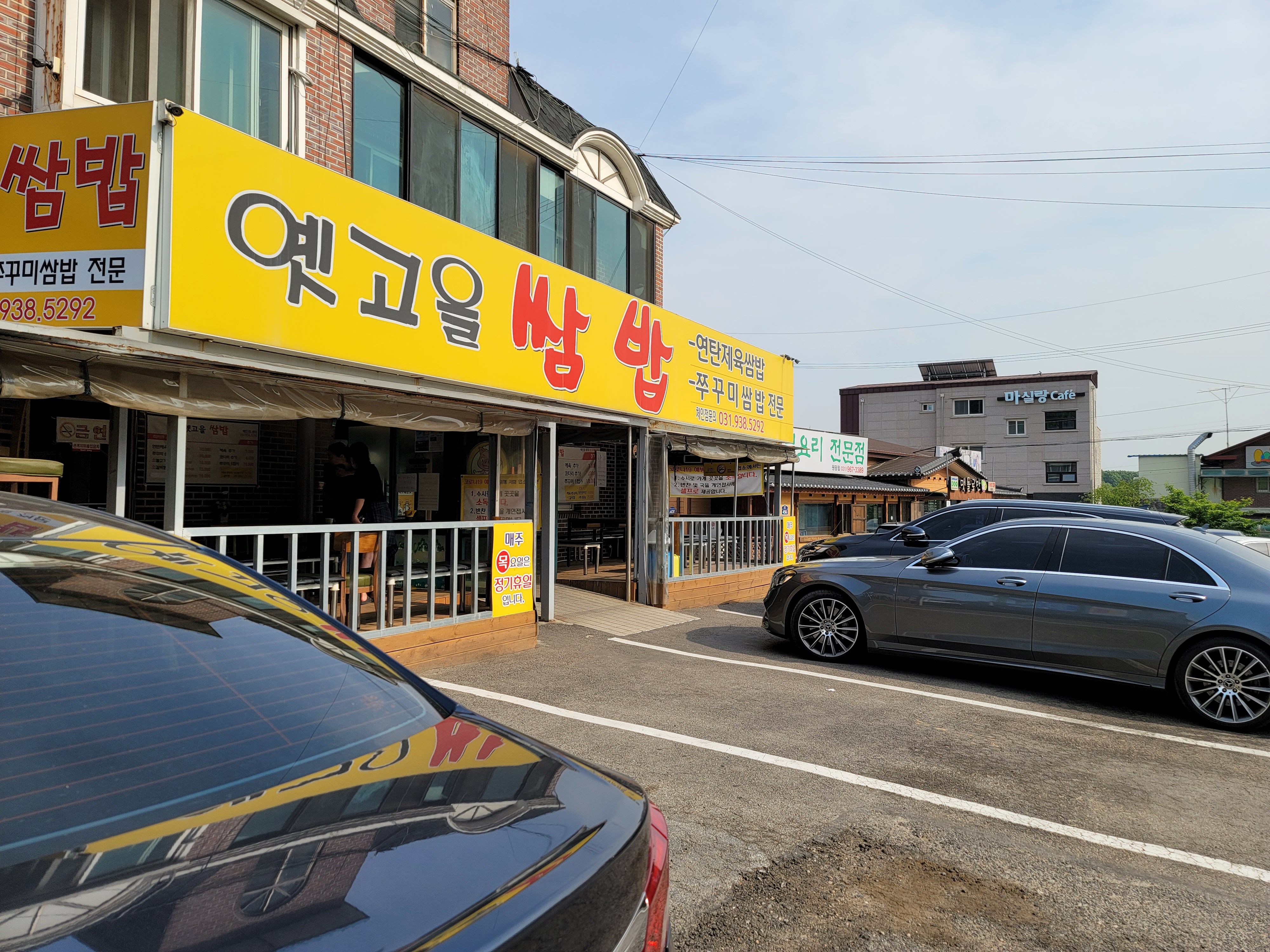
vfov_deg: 54.9
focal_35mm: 25
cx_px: 635
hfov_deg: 69.4
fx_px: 917
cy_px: 476
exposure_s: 1/811
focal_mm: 7
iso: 20
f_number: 1.8
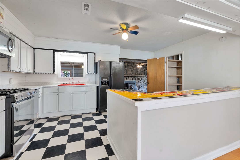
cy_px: 80
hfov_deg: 96.7
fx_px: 107
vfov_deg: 73.7
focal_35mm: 16
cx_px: 120
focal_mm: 16
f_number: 8
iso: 80
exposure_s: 1.3
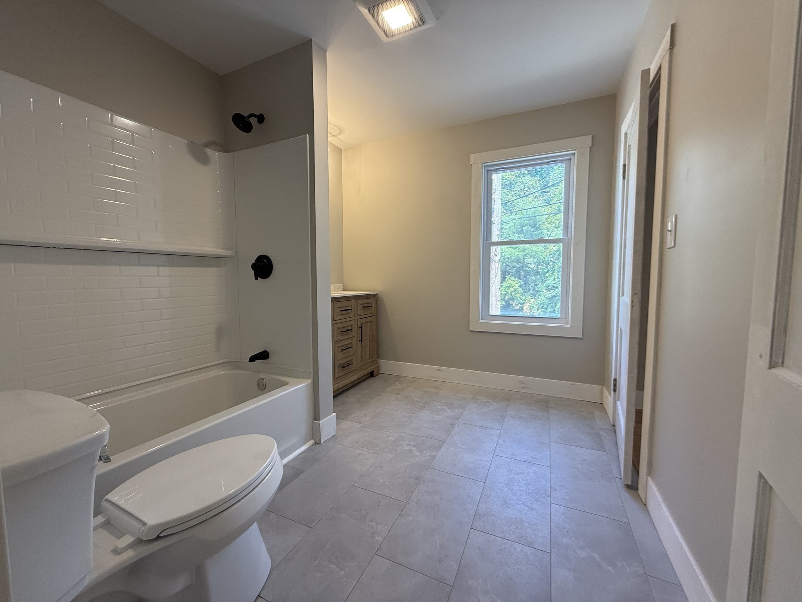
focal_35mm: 14
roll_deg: -0.1
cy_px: 301
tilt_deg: -3.3
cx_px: 401
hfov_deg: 102.1
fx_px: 324
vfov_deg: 85.7
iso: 160
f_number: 2.2
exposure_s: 1/120
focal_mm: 2.22
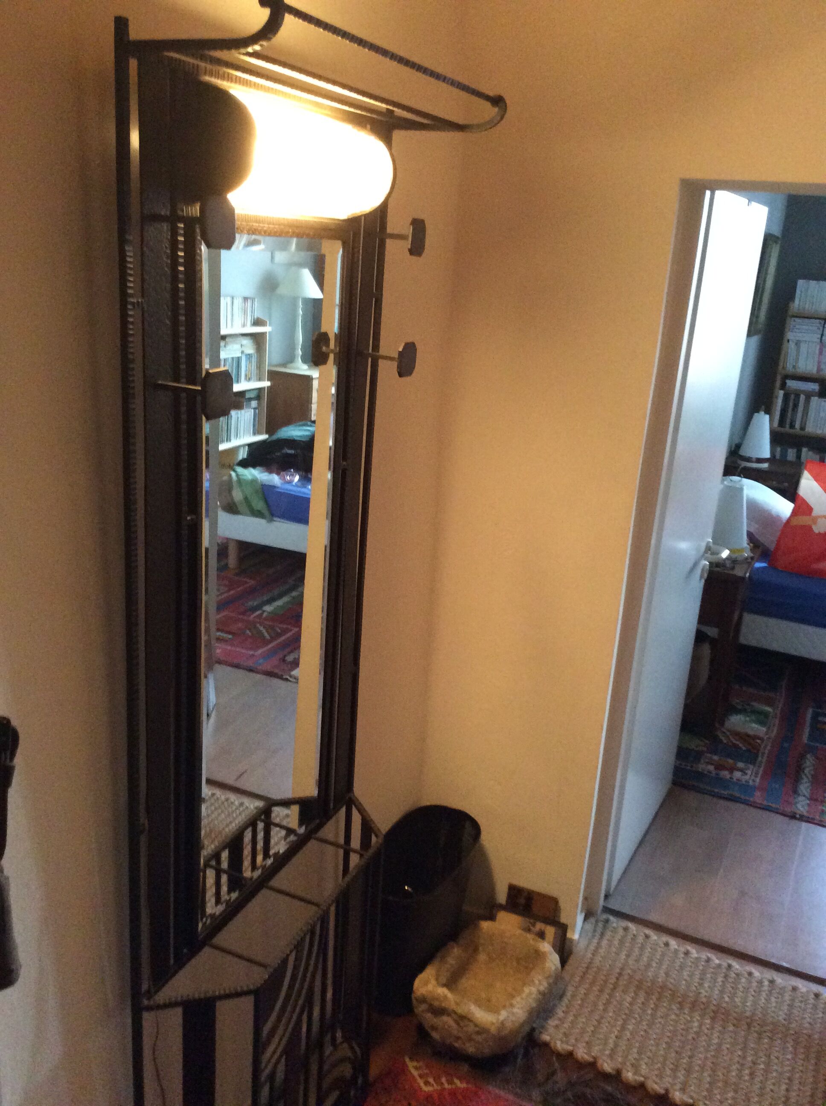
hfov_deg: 44.1
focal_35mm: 32
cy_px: 553
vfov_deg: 56.9
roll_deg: -3.0
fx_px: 1021
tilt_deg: -17.1
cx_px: 413
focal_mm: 3.3
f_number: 2.4
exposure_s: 1/17
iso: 400
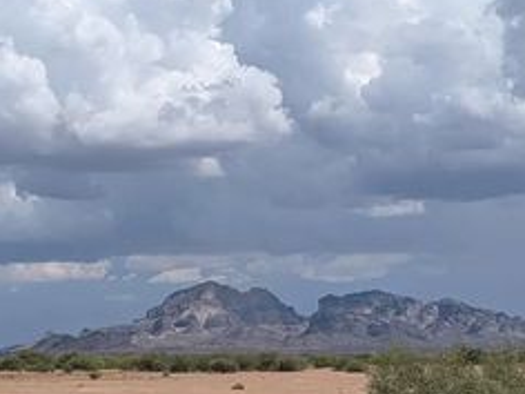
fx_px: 1577
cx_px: 176
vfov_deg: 14.2
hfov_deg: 18.8
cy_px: 220
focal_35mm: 104
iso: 30
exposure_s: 1/3906
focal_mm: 4.53
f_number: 1.7
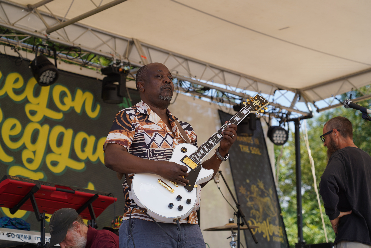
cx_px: 186
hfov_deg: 19.5
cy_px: 124
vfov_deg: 13.0
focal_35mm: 105
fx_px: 1082
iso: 100
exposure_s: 1/250
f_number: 5
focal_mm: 105
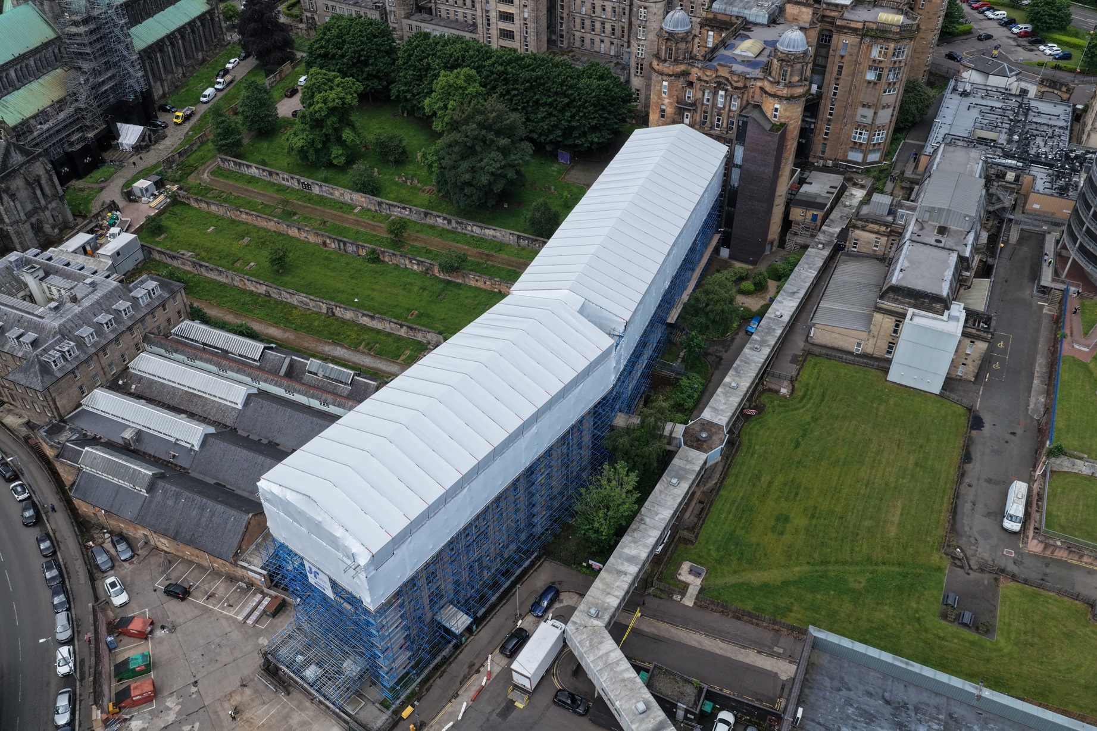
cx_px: 548
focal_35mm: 28
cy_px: 366
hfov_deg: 65.5
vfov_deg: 46.4
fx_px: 853
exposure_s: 1/60
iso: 400
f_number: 6.3
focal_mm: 14.45
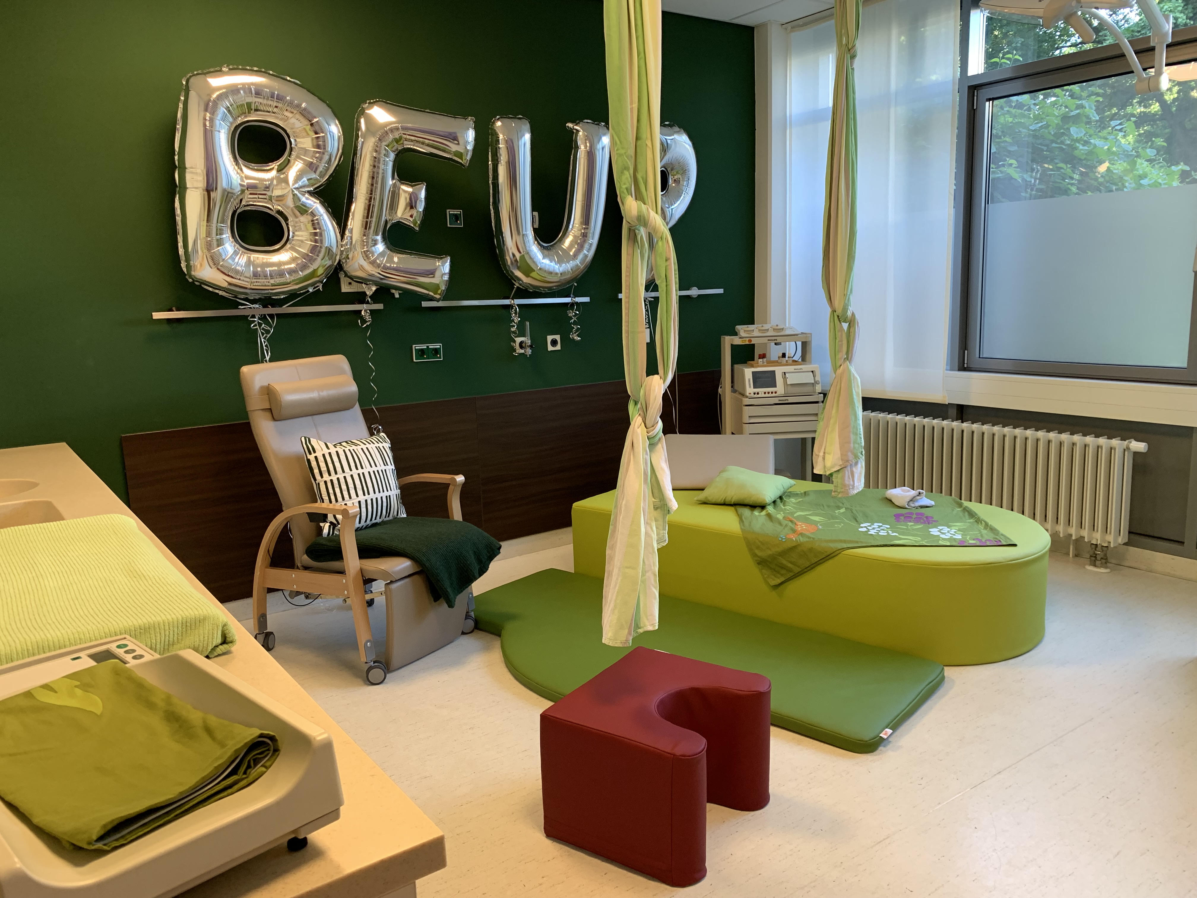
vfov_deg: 53.1
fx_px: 899
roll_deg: +3.0
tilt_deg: -11.6
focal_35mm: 26
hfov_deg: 67.3
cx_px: 598
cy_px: 449
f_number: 1.8
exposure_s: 1/60
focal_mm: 4.25
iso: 100
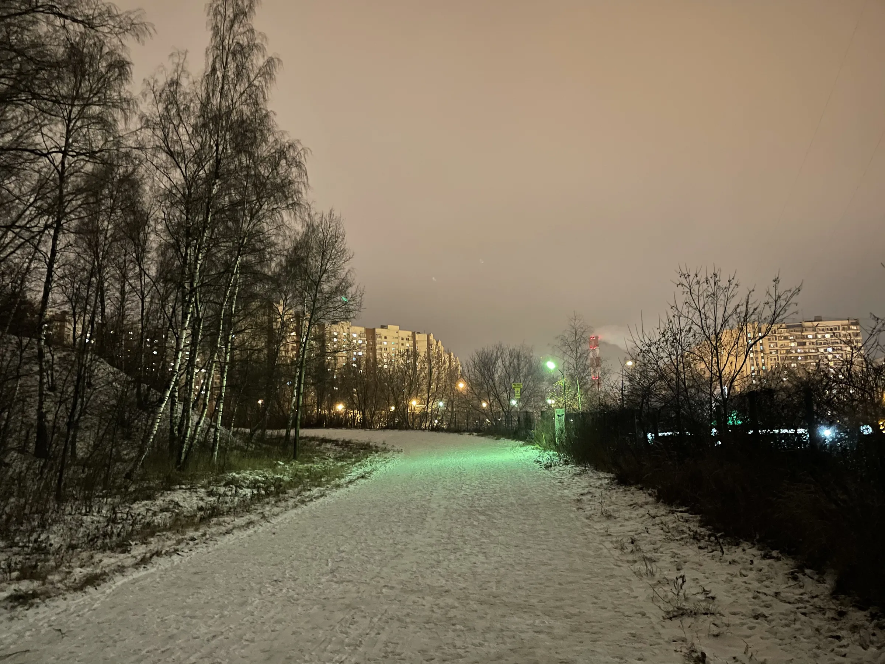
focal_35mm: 26
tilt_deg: +10.6
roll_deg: +1.8
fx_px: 665
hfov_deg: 67.3
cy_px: 332
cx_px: 442
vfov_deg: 53.1
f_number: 1.6
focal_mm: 4.2
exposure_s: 1/8
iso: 500
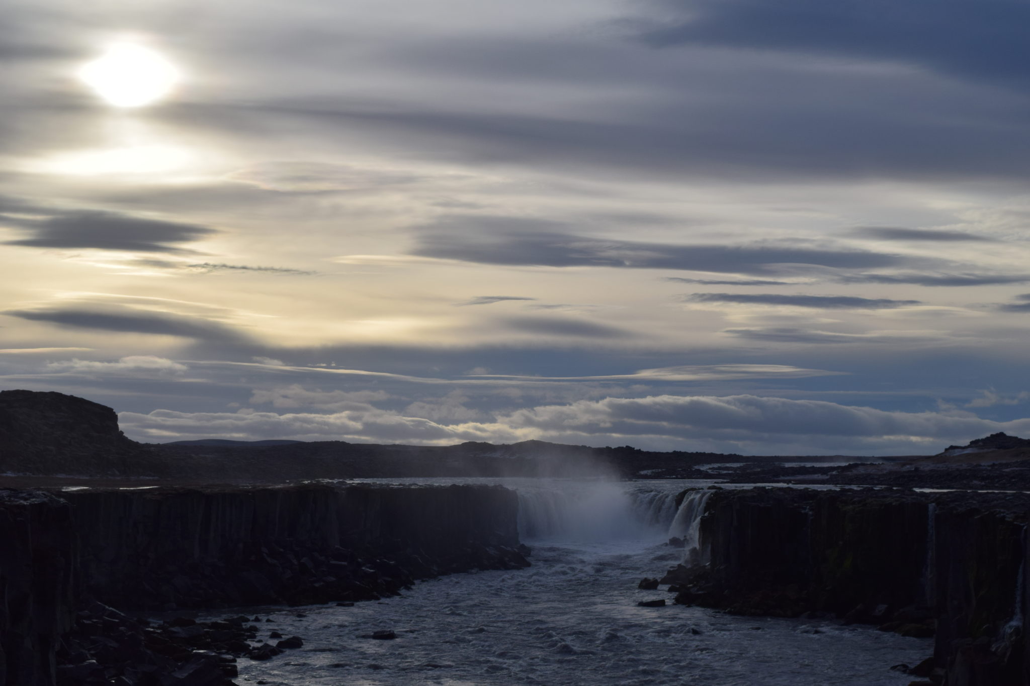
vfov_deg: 18.9
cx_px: 515
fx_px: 2060
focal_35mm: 72
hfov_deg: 28.1
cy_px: 343
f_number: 11
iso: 200
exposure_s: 1/640
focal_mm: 48
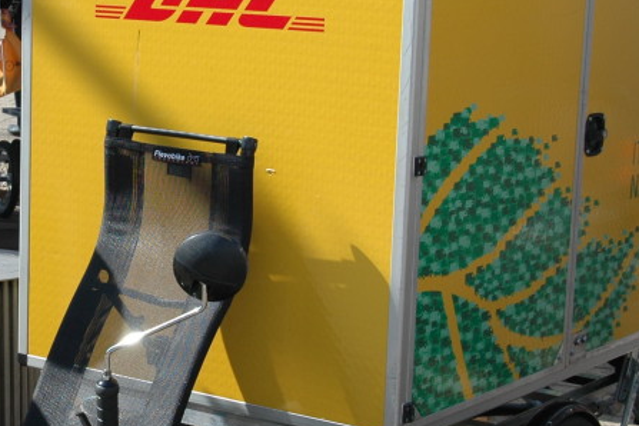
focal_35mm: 103
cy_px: 209
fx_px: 1828
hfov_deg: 19.5
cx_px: 71
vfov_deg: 13.3
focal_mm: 30
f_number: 8
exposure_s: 1/250
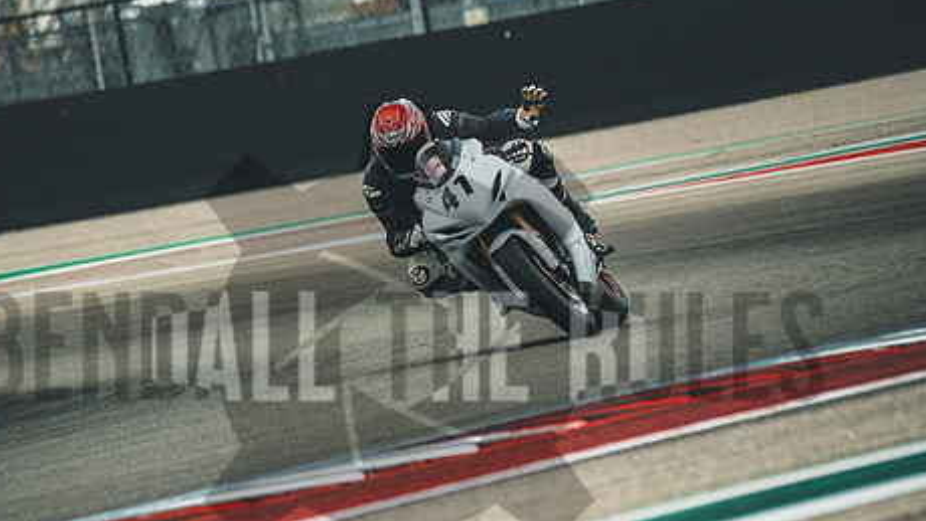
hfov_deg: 3.9
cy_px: 349
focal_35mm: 556
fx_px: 13655
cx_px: 399
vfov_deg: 2.2
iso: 1600
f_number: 5.2
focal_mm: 280.4
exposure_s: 1/2000
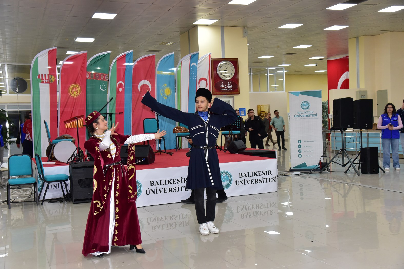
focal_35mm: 38
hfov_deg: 50.7
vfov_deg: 35.1
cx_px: 202
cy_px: 134
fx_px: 426
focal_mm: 38
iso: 2200
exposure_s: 1/200
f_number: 5.6
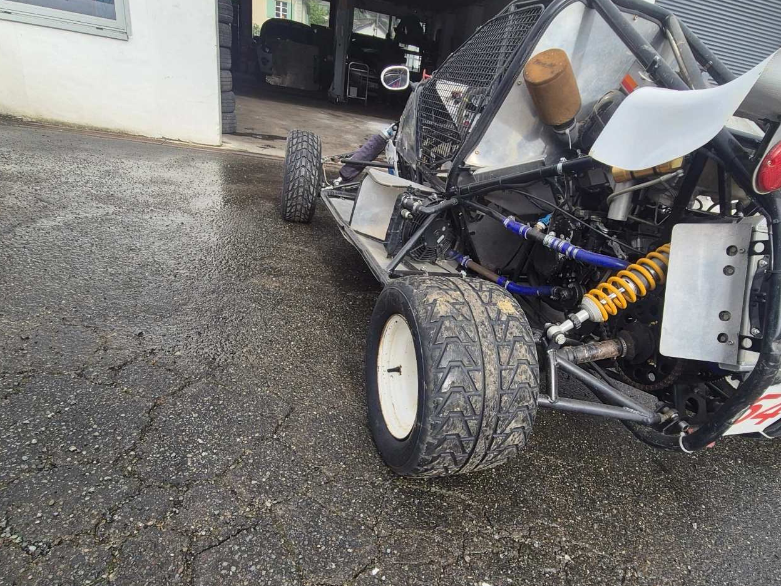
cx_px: 432
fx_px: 451
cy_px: 315
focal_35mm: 20
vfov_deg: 65.9
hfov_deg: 81.5
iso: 50
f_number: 2.2
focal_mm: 2.2
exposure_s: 1/1172
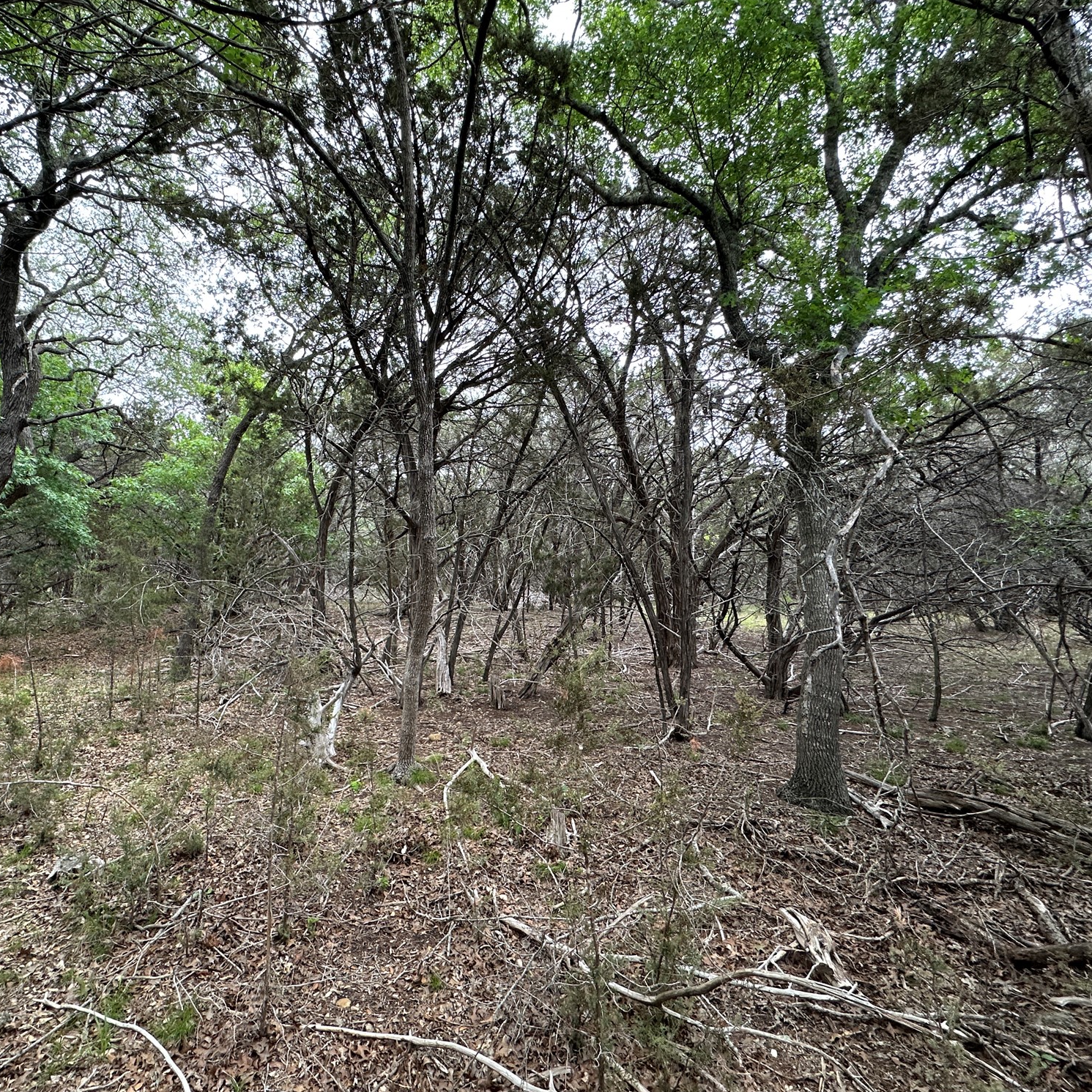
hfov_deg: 83.2
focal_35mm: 17
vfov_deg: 84.0
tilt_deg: +8.8
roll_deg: -2.3
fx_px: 607
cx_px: 448
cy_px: 532
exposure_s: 1/99
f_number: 2.2
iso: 125
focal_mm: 2.22
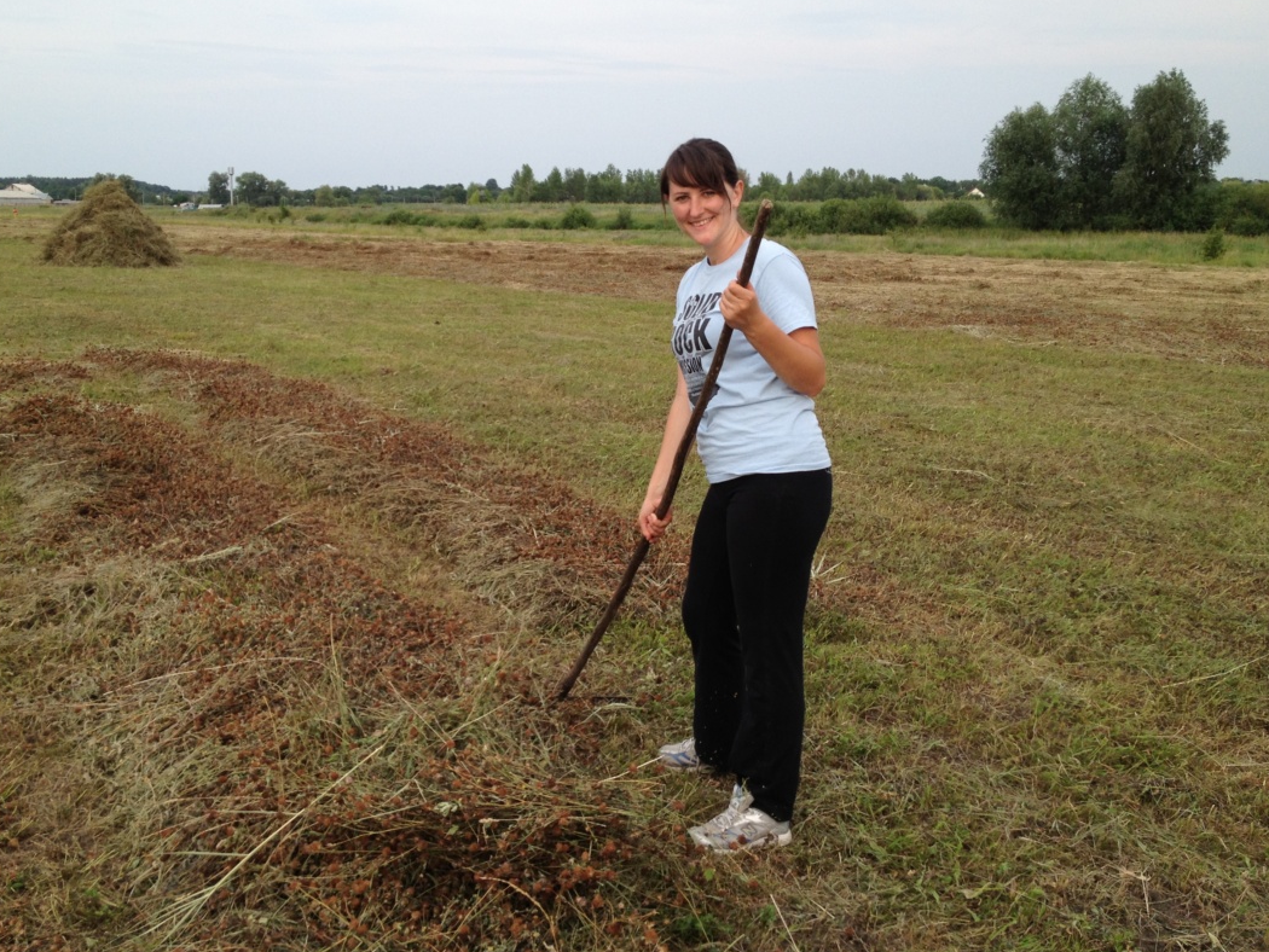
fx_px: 1430
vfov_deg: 36.8
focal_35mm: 39
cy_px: 430
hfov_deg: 47.8
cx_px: 575
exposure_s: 1/452
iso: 64
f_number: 2.4
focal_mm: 4.28
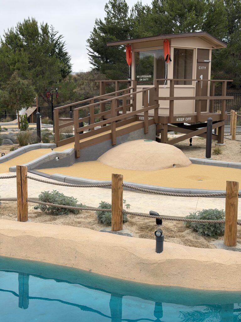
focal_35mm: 48
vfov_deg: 39.7
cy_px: 161
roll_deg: -0.4
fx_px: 446
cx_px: 120
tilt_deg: -9.3
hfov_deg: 30.3
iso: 64
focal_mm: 6.76
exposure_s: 1/1980
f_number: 1.78
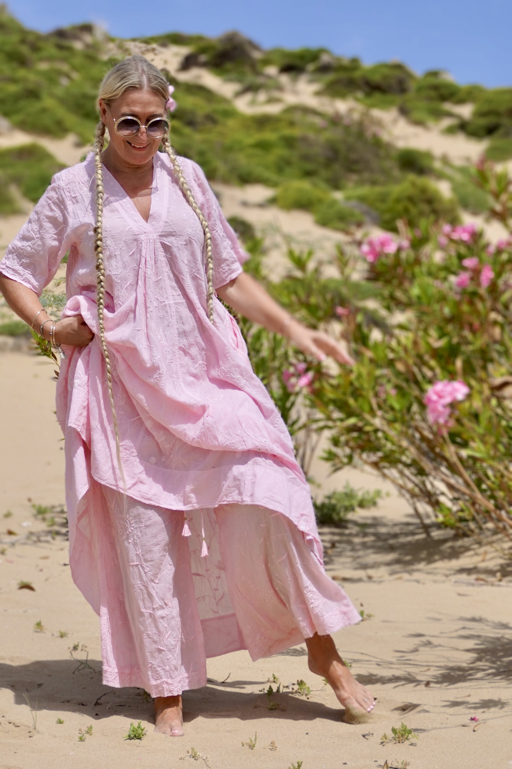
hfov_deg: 23.8
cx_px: 256
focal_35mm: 57
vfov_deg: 35.1
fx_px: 1217
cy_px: 384
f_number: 5.6
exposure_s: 1/1250
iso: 100
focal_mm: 38
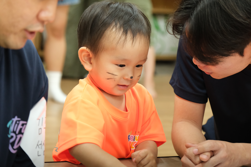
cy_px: 84
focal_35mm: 105
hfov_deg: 19.5
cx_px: 126
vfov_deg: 13.0
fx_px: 732
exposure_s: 1/250
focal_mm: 70
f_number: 3.5
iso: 4000
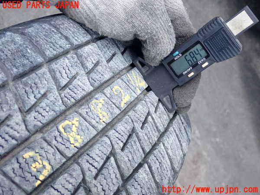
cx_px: 130
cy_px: 98
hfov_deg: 42.9
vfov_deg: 32.9
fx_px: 330
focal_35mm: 44
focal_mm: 7.84
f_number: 2.9
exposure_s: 1/125
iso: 400
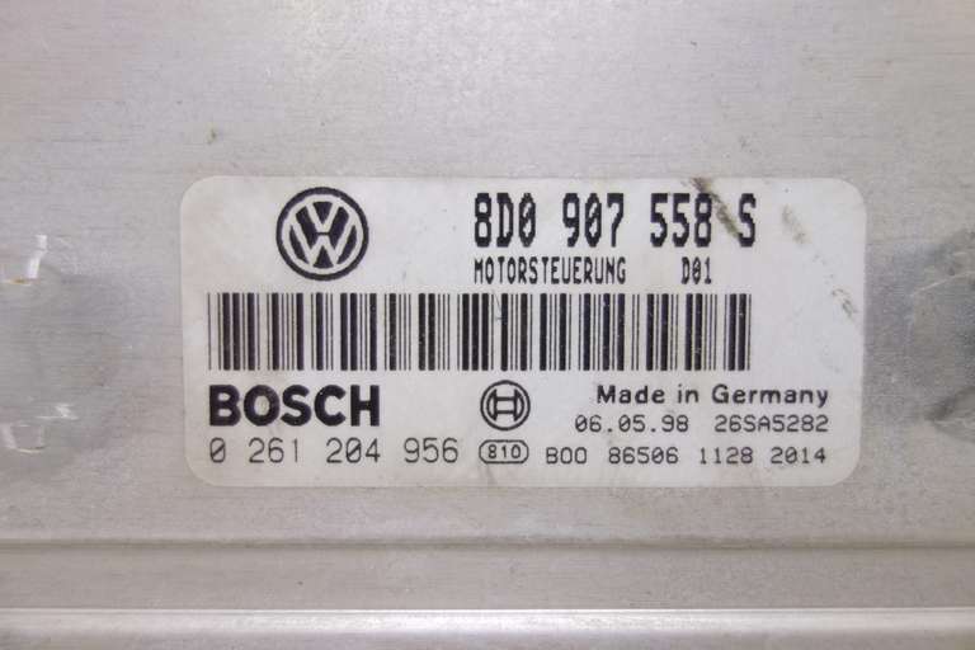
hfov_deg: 65.5
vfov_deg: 46.4
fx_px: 758
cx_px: 488
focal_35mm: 28
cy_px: 325
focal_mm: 10.4
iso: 125
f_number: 2
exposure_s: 1/100
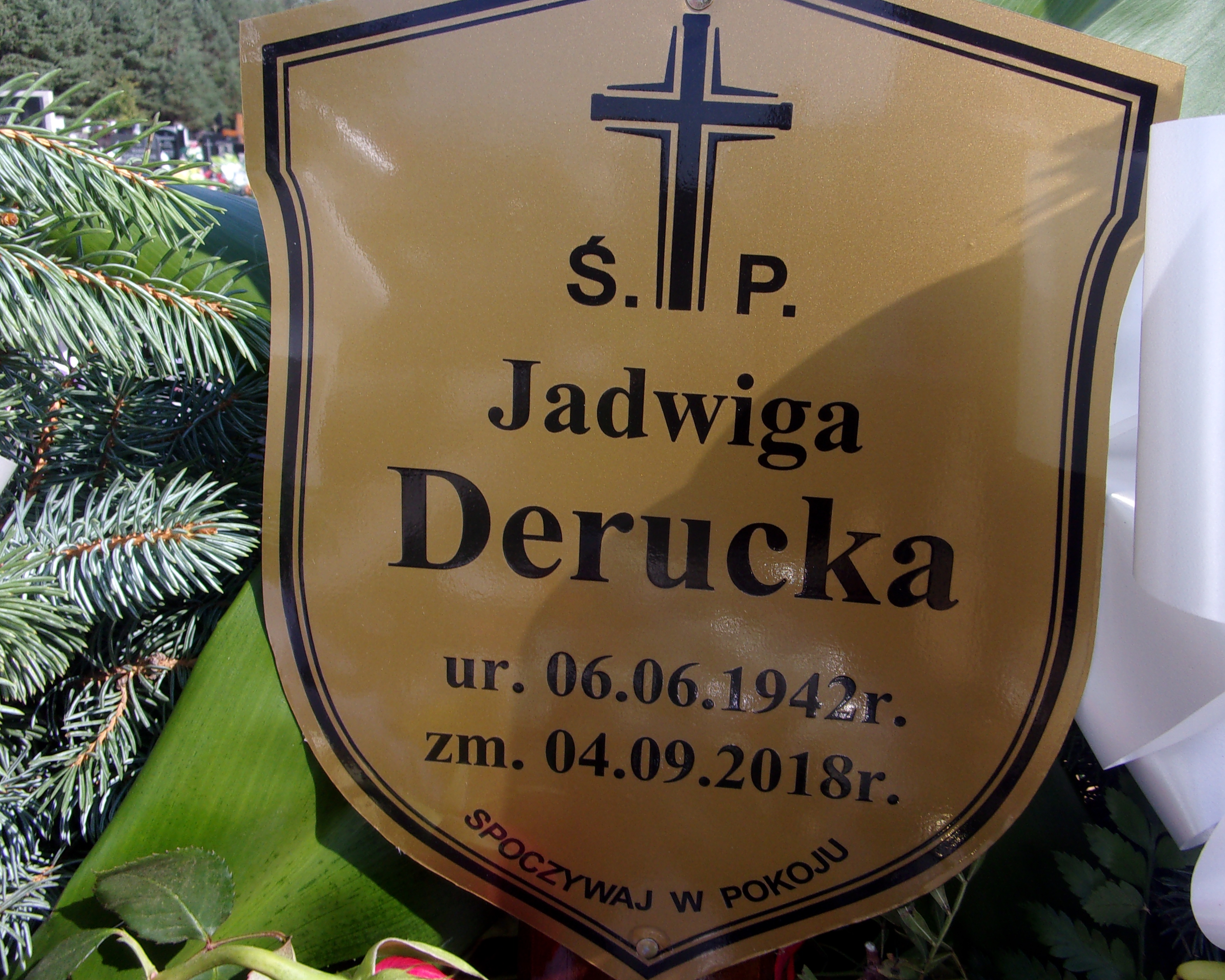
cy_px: 478
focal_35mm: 30
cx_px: 672
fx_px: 1088
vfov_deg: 48.5
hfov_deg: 58.7
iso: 80
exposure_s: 1/50
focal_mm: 5.1
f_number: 10.8
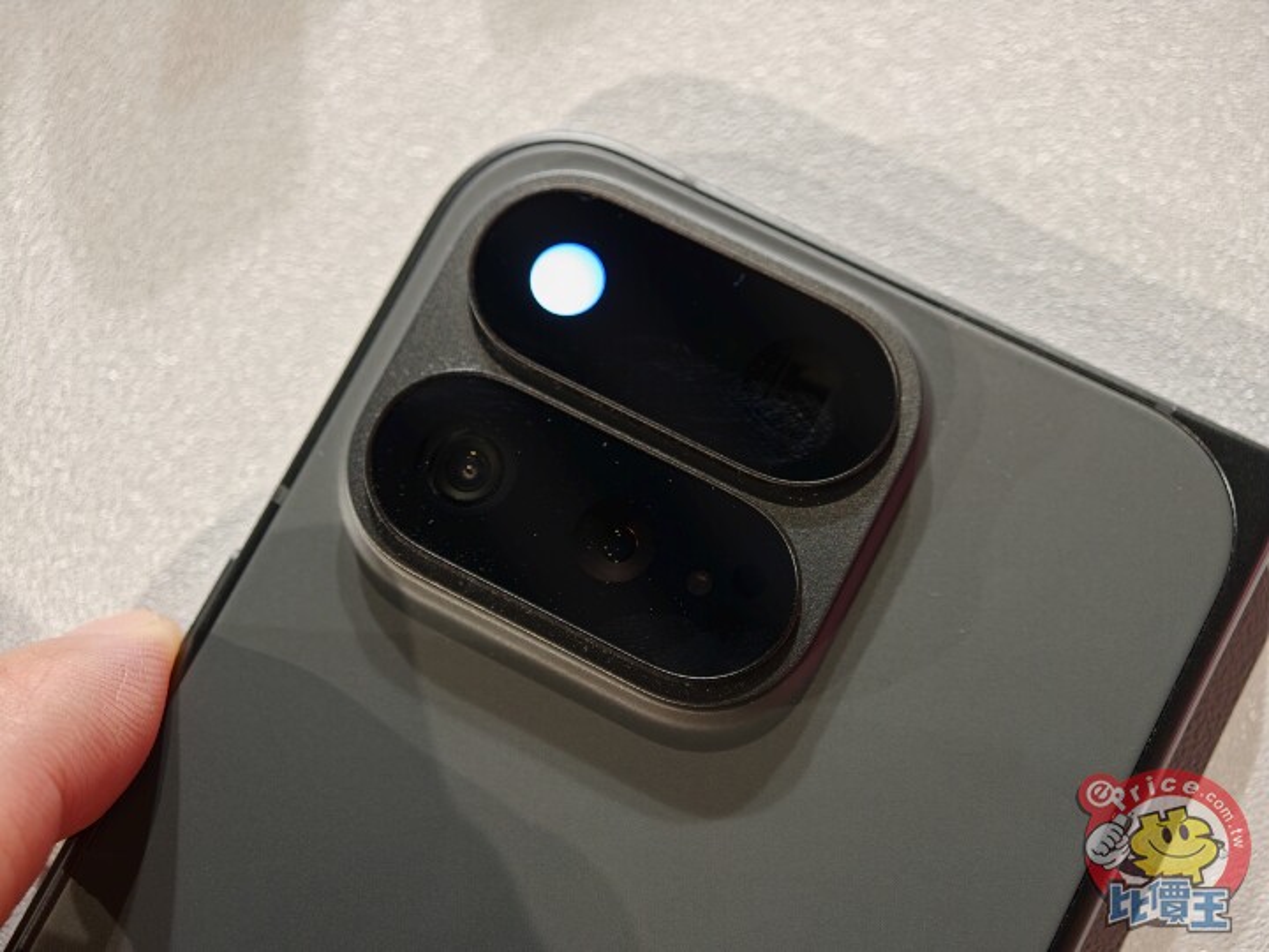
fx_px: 2566
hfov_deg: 27.8
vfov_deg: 21.0
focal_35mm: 70
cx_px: 634
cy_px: 476
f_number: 2.2
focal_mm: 20.1
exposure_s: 1/117
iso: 500
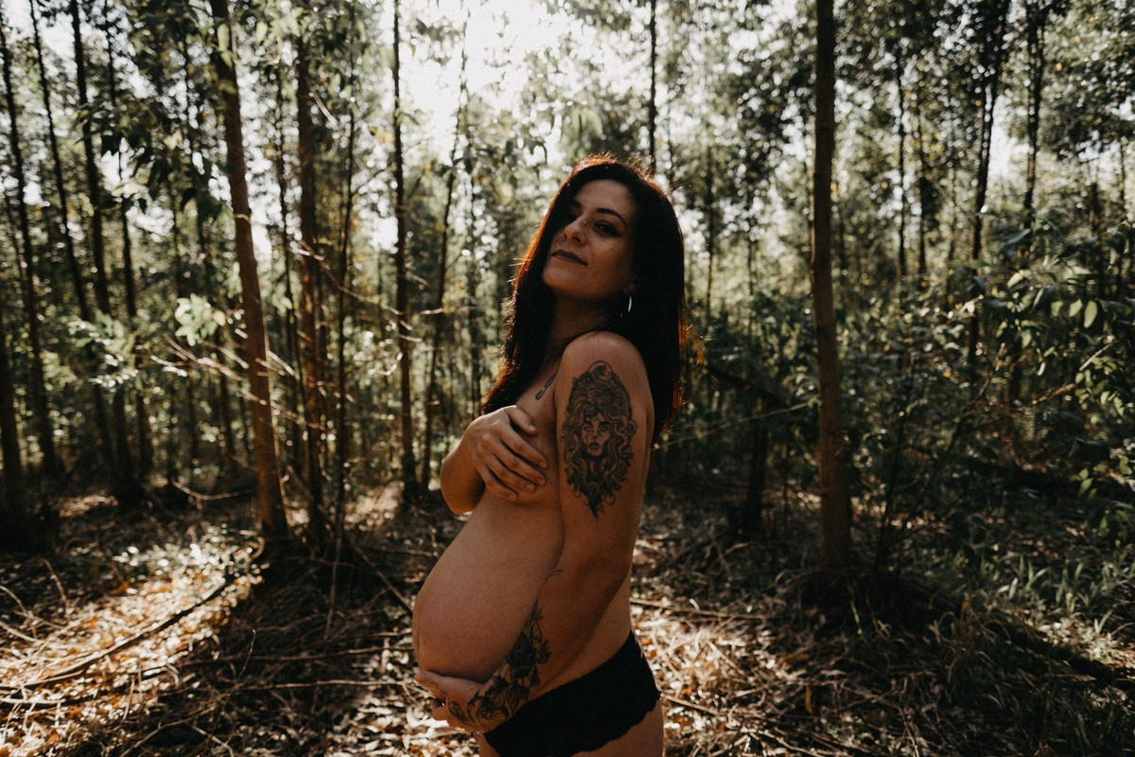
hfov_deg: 73.7
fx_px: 757
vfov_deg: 53.1
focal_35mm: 24
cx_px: 568
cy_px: 378
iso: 160
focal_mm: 16
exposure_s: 1/500
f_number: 1.8
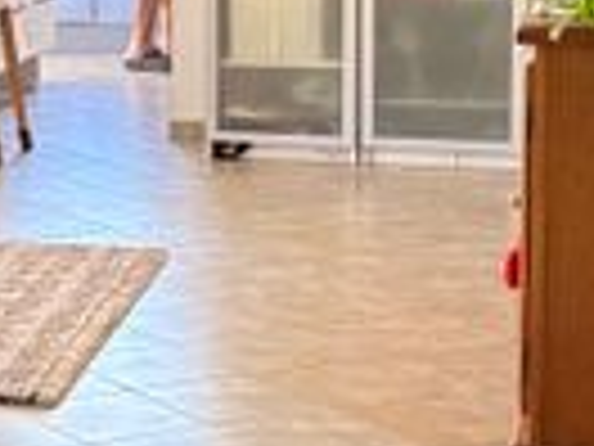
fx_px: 2025
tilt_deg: -7.2
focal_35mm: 118
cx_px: -626
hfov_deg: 13.9
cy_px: 50
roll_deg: +3.4
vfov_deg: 12.5
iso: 500
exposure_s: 1/57
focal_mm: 5.96
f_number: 1.6
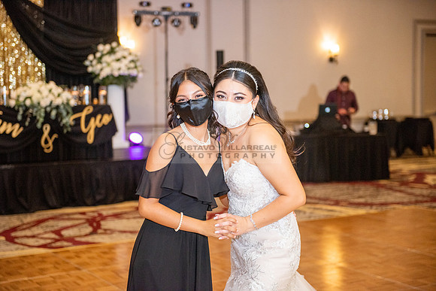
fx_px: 751
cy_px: 146
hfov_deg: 32.4
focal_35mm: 62
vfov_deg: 21.9
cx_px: 218
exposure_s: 1/250
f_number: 2.8
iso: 1600
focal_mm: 62
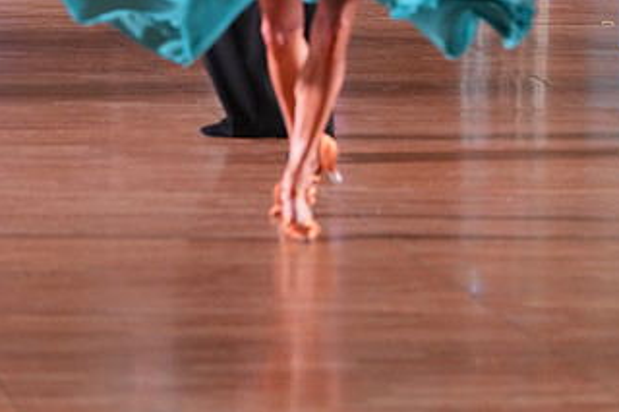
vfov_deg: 3.8
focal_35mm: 363
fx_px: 6238
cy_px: -106
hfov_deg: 5.7
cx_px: 278
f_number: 5
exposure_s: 1/200
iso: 4000
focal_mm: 200
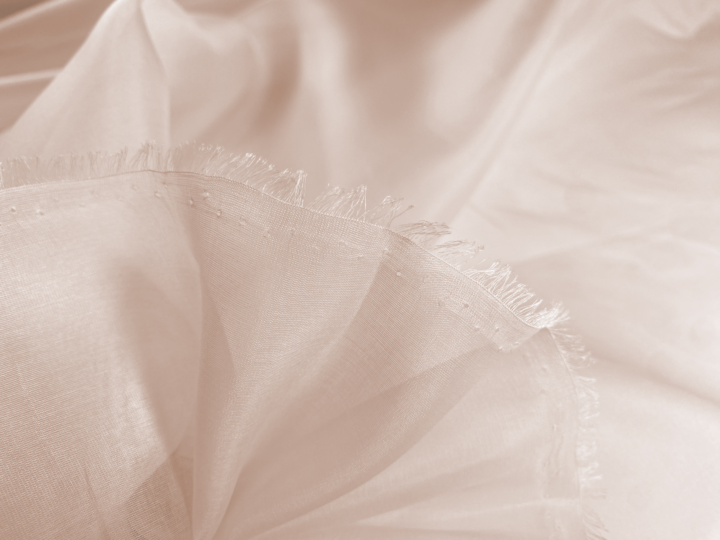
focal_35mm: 25
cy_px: 270
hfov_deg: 69.4
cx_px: 360
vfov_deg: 54.9
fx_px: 520
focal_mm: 4.25
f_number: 1.8
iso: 32
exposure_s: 1/169
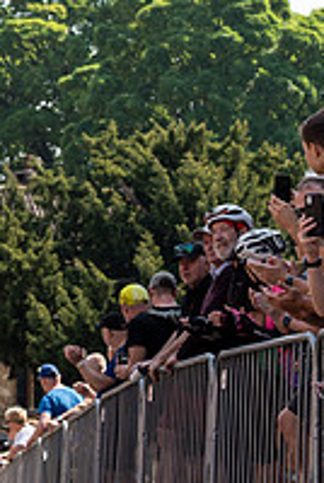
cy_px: 304
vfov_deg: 12.4
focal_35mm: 165
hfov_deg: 7.9
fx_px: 2220
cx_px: -378
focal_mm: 38
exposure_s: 1/2500
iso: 160
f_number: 3.5
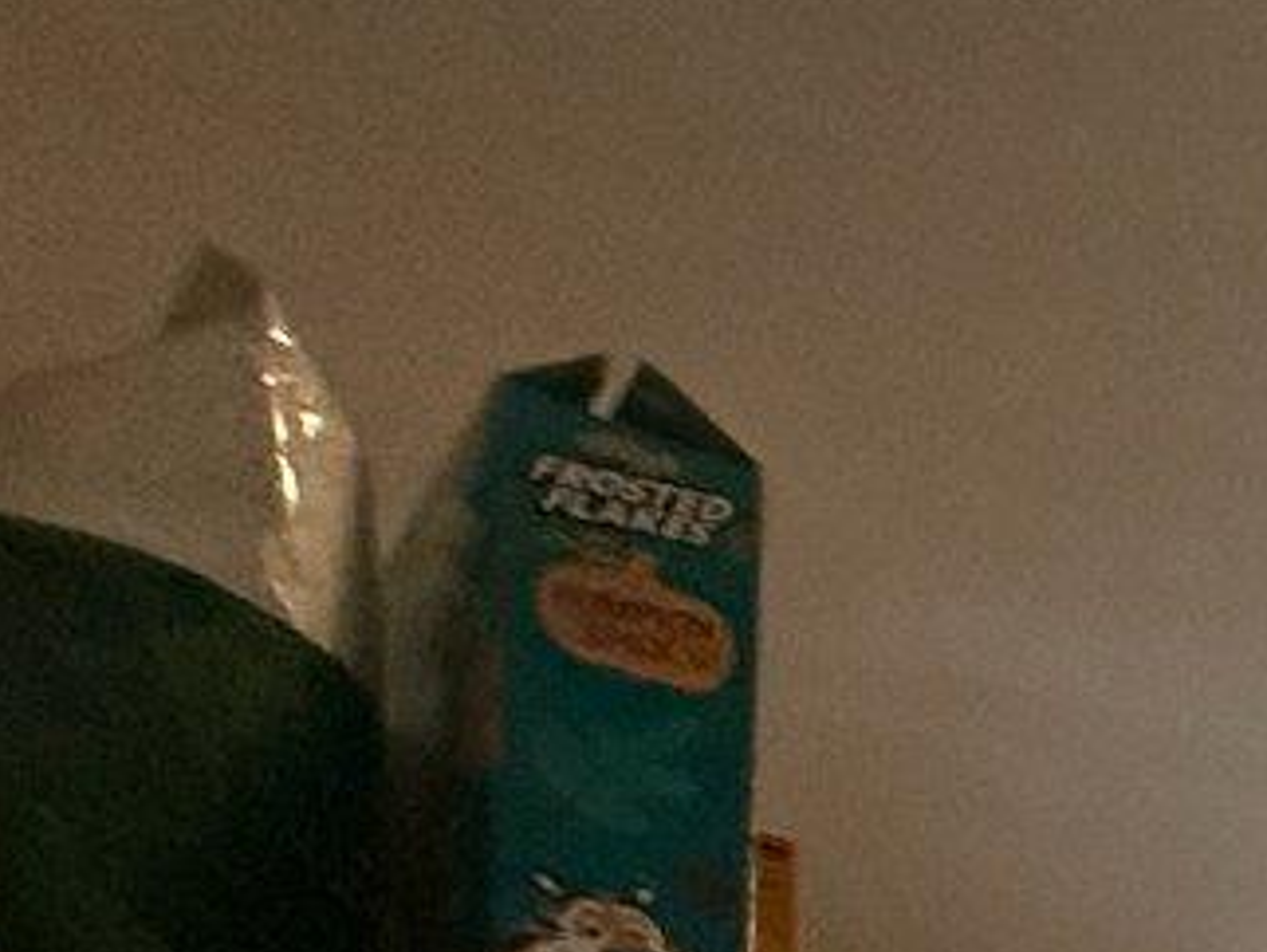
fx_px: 3260
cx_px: 3632
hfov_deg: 12.1
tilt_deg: -1.7
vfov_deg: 12.3
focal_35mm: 89
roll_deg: +0.0
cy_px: 2427
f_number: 2.2
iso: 800
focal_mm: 2.22
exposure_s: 1/60
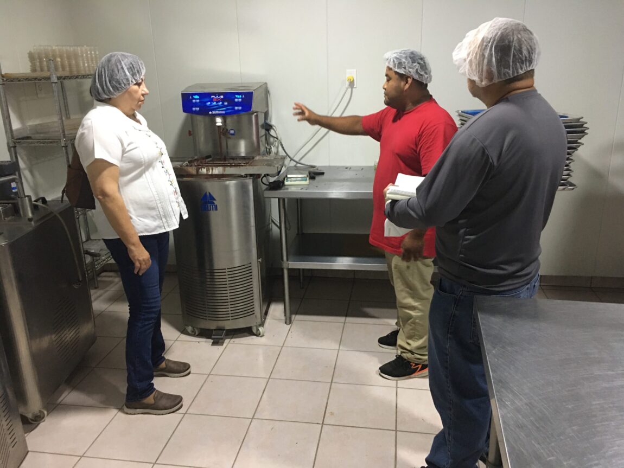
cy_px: 234
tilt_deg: -17.2
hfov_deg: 61.6
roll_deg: +1.9
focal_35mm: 29
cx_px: 312
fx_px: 523
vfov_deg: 48.2
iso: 80
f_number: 2.2
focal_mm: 4.15
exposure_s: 1/10
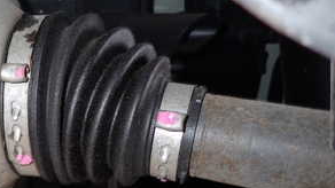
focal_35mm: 56
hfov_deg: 34.6
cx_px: 17
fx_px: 497
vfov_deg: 21.3
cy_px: 138
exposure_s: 1/30
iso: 200
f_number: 5.6
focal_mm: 4.5
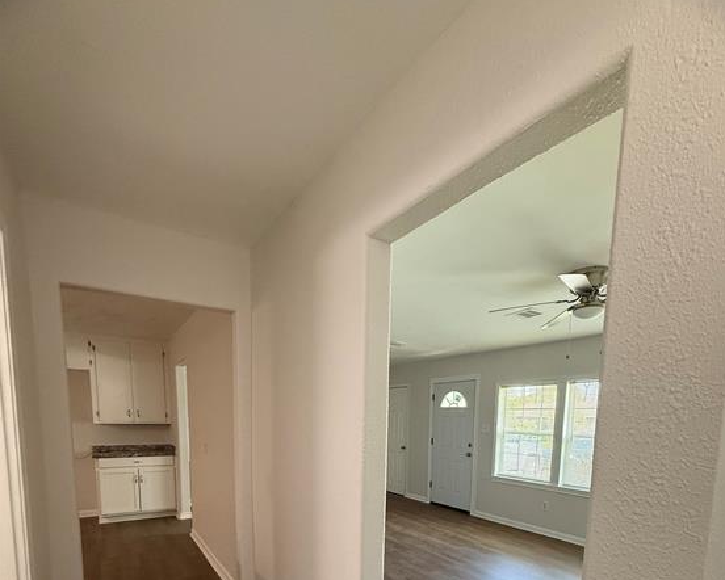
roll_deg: -0.9
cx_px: 376
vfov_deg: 64.2
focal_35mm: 19
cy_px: 470
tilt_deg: -5.7
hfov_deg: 83.2
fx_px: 408
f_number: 2.2
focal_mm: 2.22
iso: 640
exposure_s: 1/120
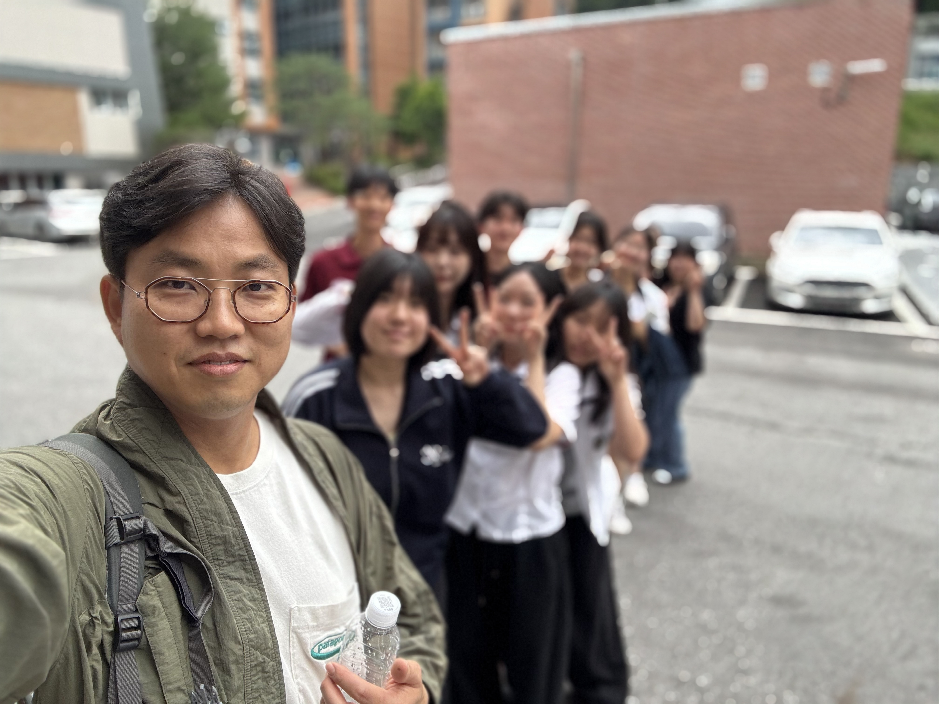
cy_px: 352
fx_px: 624
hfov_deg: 73.9
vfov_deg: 58.9
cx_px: 470
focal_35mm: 23
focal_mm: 2.69
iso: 20
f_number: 1.9
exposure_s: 1/122
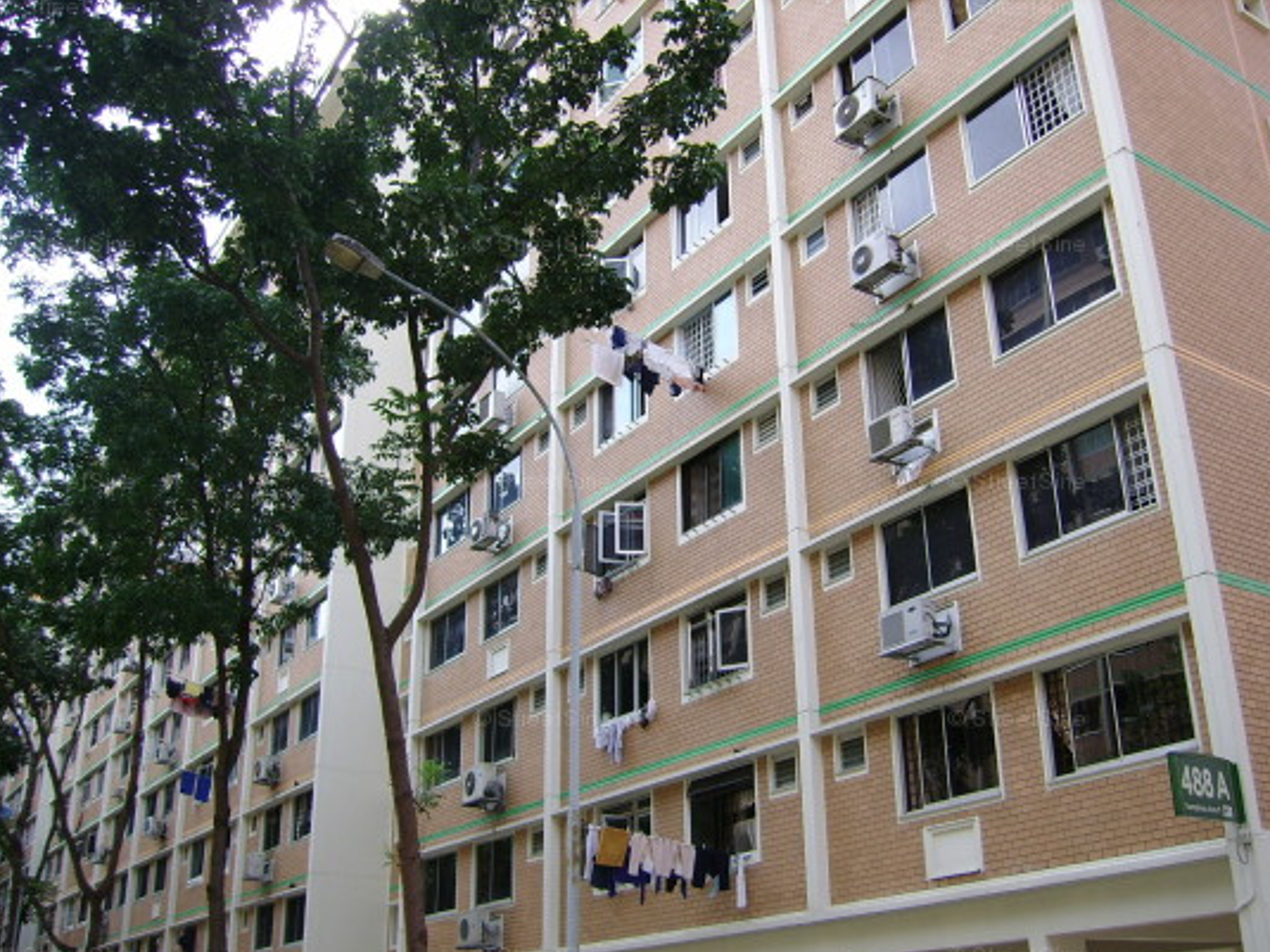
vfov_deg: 39.6
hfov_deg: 51.4
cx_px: 650
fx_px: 1320
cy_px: 484
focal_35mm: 36
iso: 50
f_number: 2.8
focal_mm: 5.95
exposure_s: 1/353
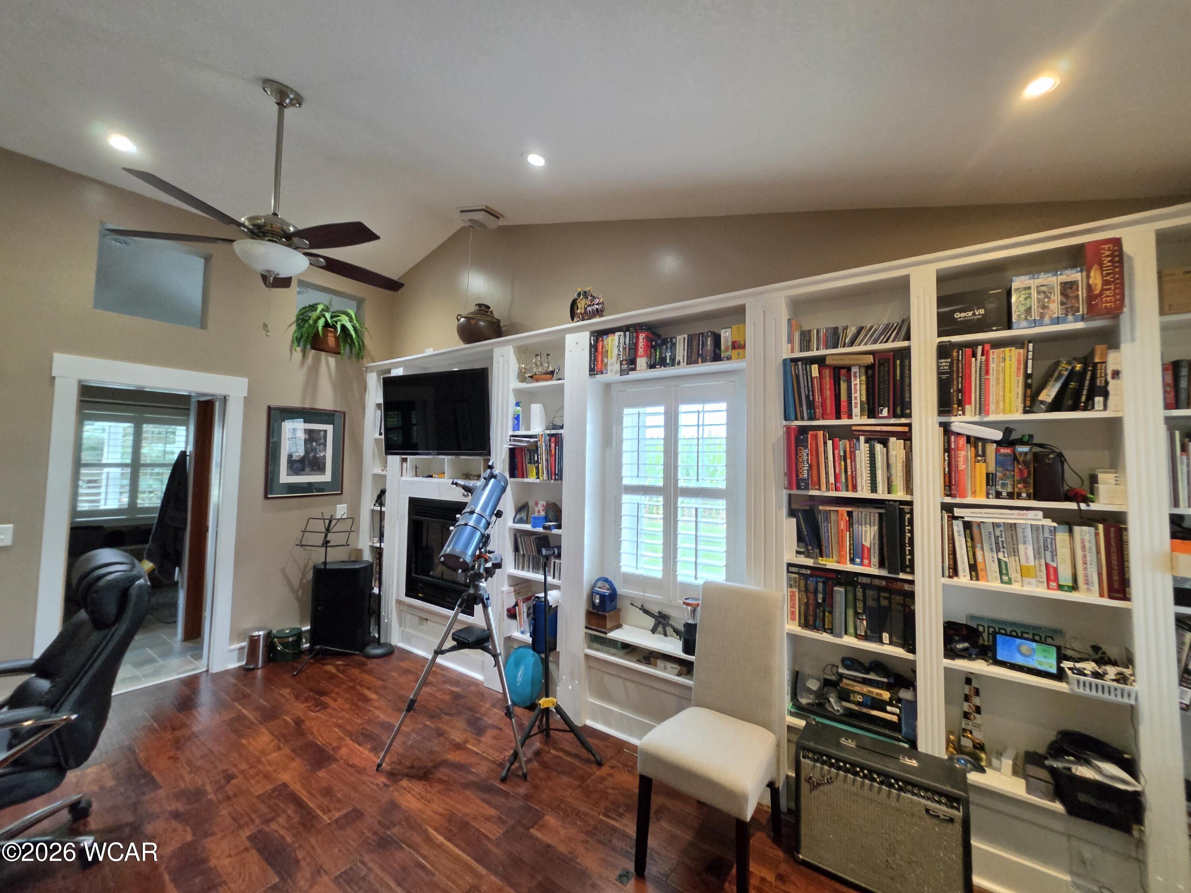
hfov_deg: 106.2
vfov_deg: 89.9
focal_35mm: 13
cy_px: 446
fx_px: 447
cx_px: 596
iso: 320
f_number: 2.2
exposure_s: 1/60
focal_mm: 1.7
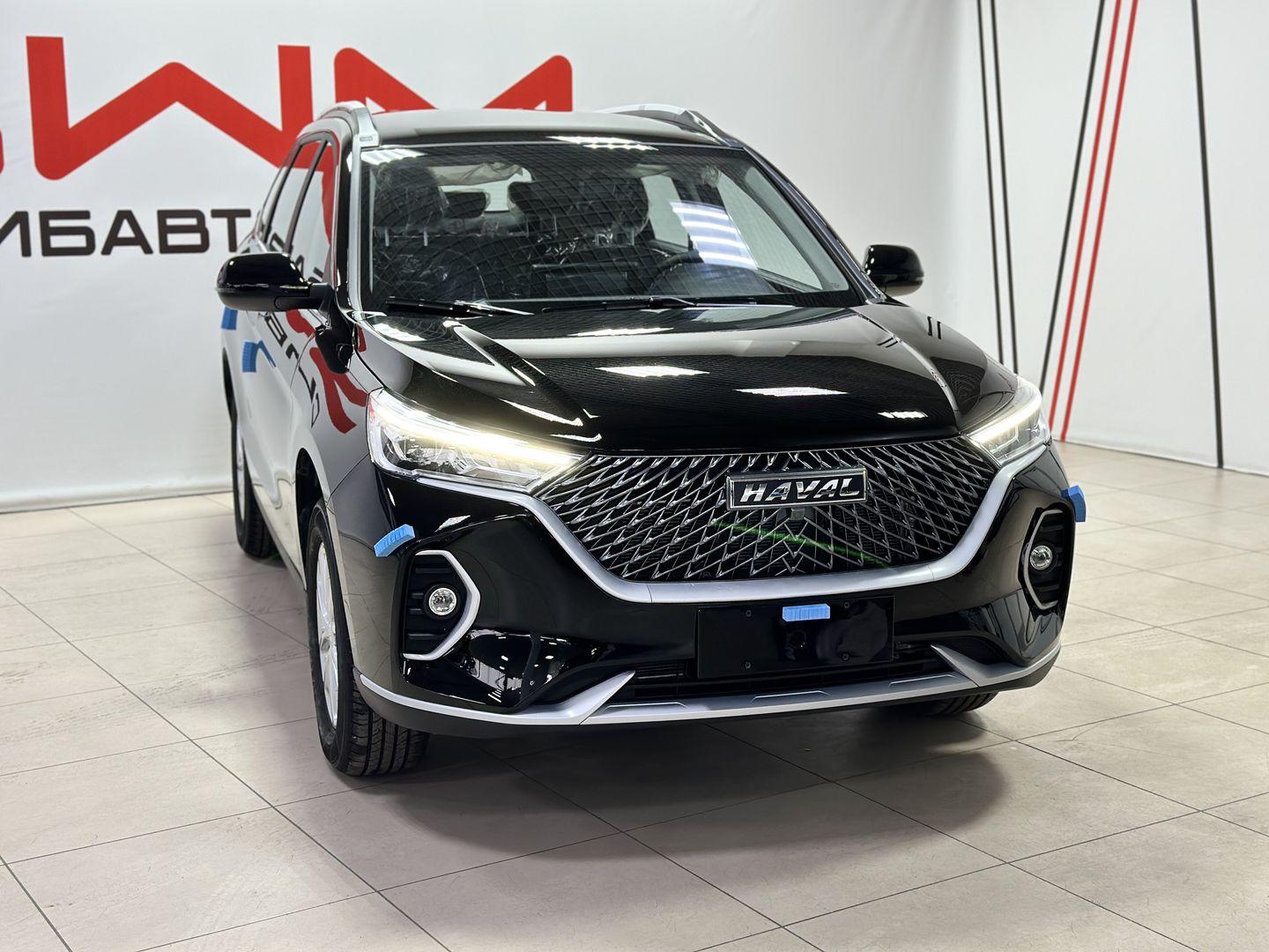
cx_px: 634
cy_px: 476
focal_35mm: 48
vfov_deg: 30.3
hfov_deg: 39.7
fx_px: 1760
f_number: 1.78
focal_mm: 6.86
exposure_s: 1/100
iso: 125
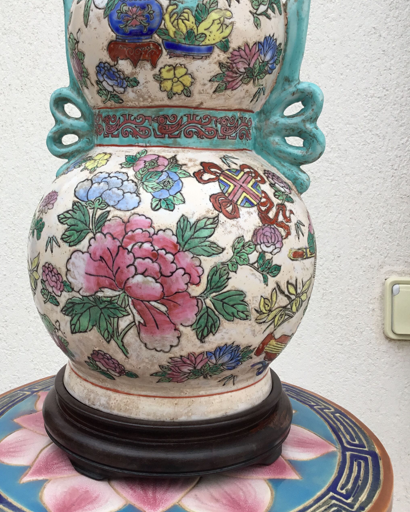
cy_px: 226
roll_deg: +0.2
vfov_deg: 46.7
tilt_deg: -5.0
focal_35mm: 39
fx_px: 591
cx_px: 163
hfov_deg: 38.1
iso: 32
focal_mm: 3.3
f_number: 2.4
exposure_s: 1/100
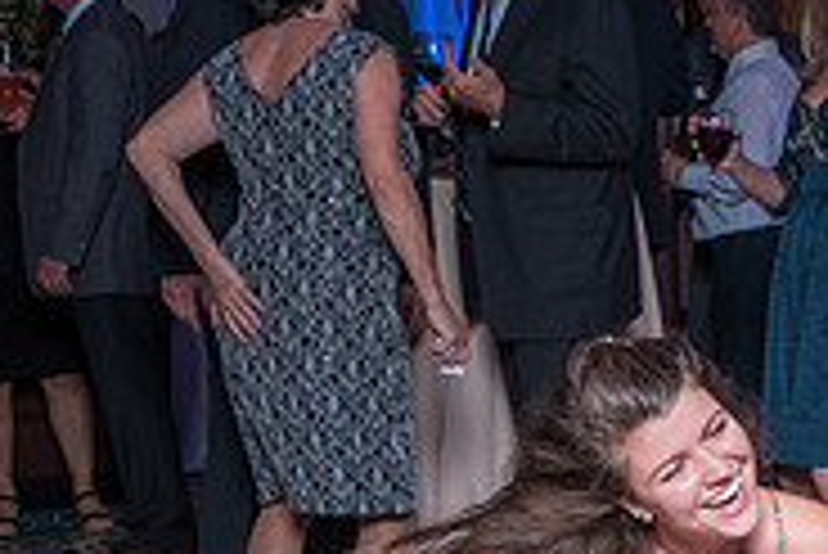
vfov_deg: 13.0
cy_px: 784
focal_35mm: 101
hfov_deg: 18.9
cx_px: 1034
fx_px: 2325
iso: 2000
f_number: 5.6
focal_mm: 29
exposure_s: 1/200
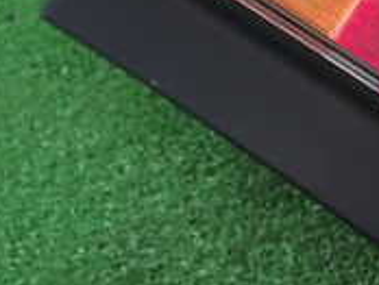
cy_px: 98
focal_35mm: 86
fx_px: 943
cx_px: 466
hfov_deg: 21.0
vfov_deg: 17.2
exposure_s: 1/60
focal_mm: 4.5
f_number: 2
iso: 160
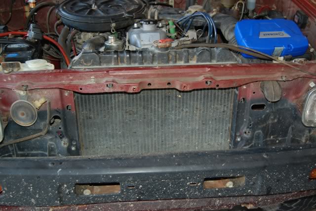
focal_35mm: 42
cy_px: 106
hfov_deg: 46.4
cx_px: 158
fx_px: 368
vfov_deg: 31.9
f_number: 4.2
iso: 400
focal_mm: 28
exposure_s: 1/60
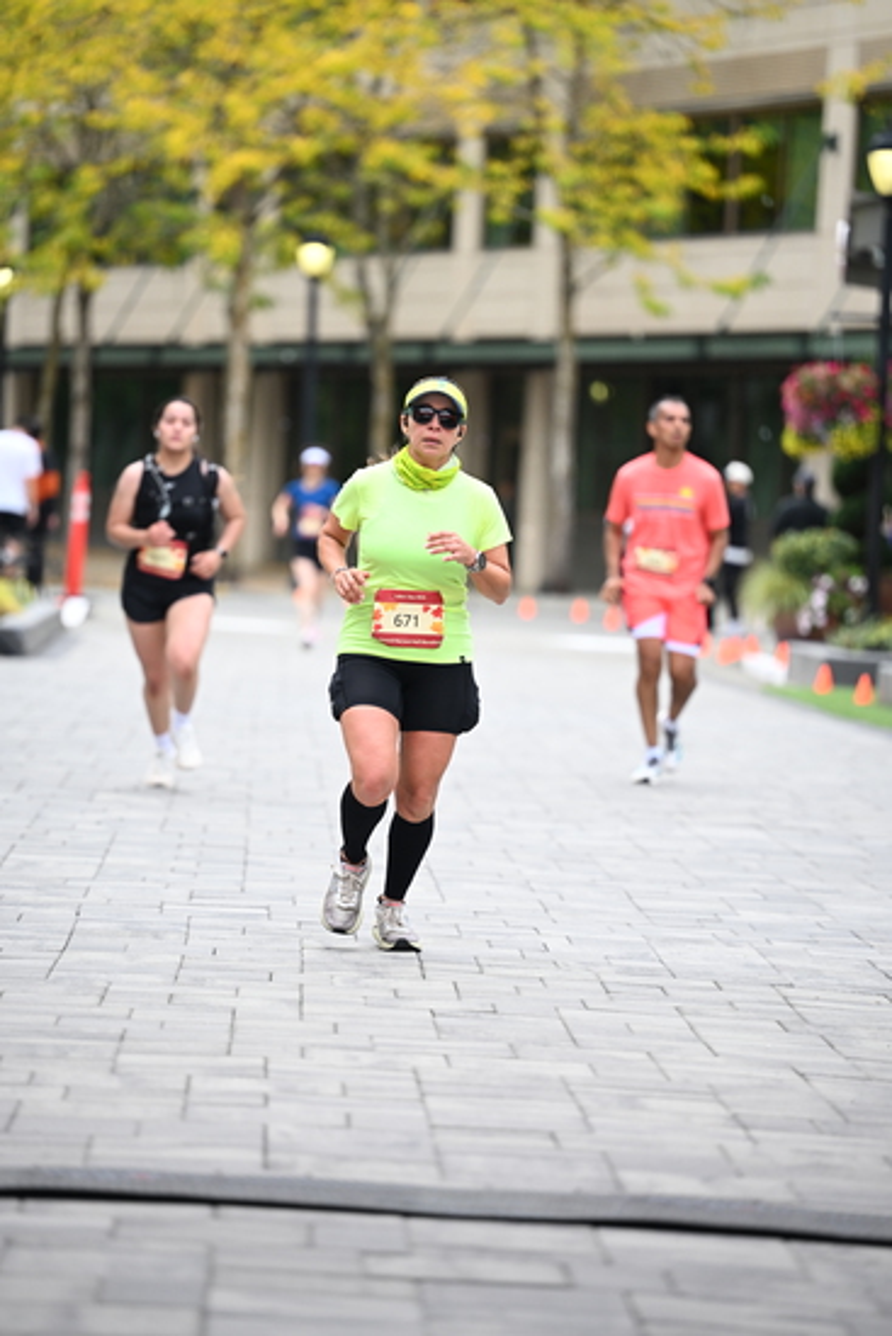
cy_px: 668
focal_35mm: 160
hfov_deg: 8.6
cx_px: 446
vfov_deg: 12.8
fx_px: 5942
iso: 640
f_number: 2.8
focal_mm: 160
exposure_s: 1/2000
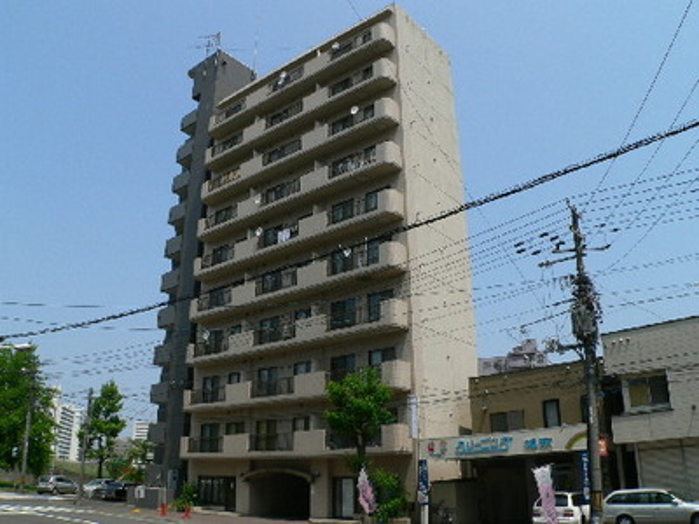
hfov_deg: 51.4
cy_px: 262
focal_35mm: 36
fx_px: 727
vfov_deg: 39.7
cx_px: 350
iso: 80
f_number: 5.2
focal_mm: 6
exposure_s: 1/500
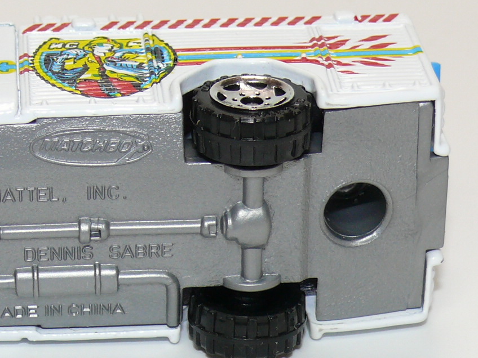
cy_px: 155
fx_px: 2320
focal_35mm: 168
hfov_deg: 11.7
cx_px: 90
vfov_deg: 8.8
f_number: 4
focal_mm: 12.5
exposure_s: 1/30
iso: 100
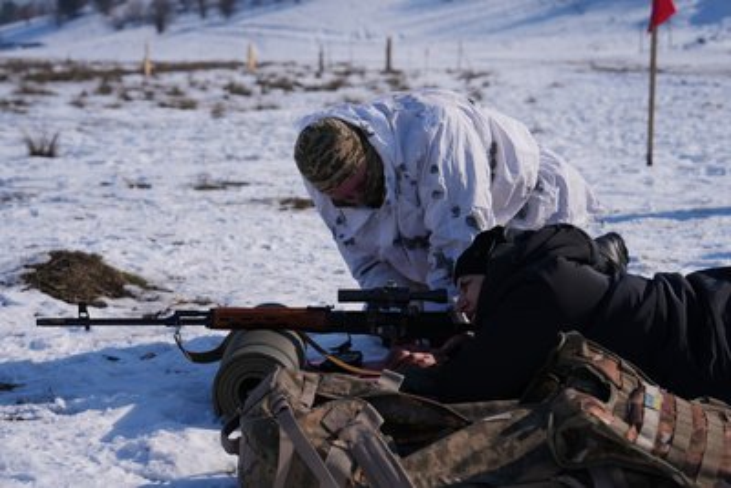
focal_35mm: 70
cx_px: 366
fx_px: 1422
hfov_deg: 28.8
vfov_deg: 19.5
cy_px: 244
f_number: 5.6
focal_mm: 70
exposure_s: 1/1250
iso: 100
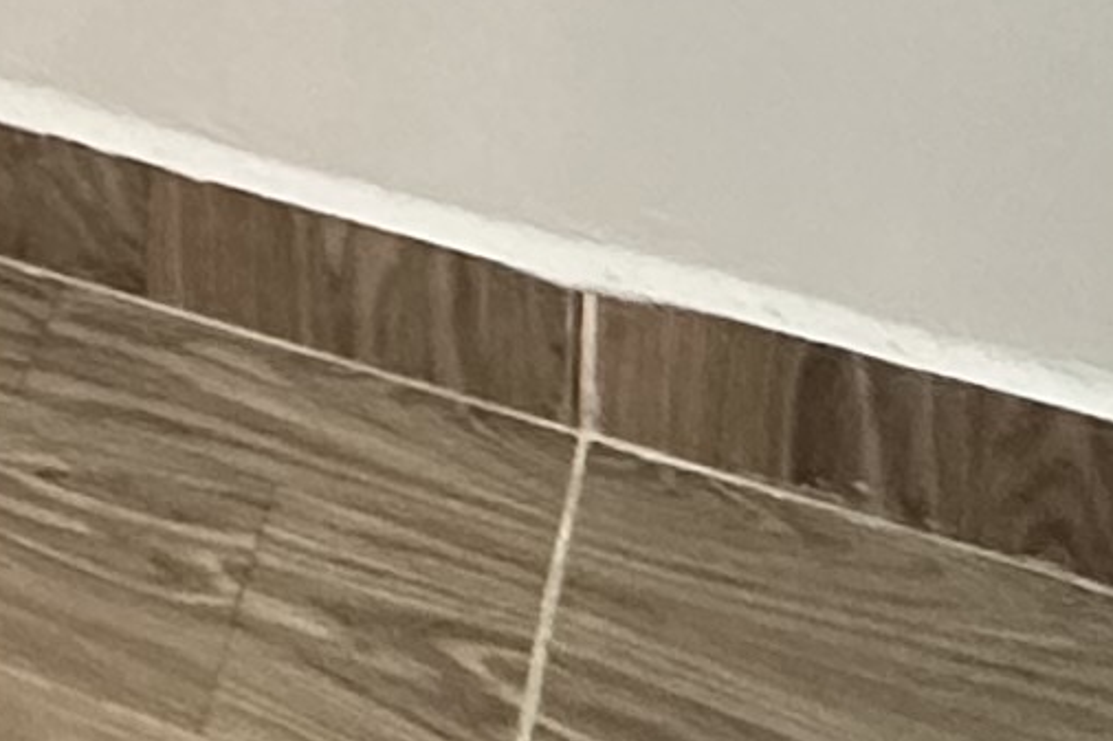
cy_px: -1803
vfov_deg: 8.7
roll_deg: +1.2
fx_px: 3585
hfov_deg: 15.6
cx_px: -768
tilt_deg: -5.8
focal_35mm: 116
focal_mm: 2.22
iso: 400
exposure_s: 1/60
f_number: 2.2
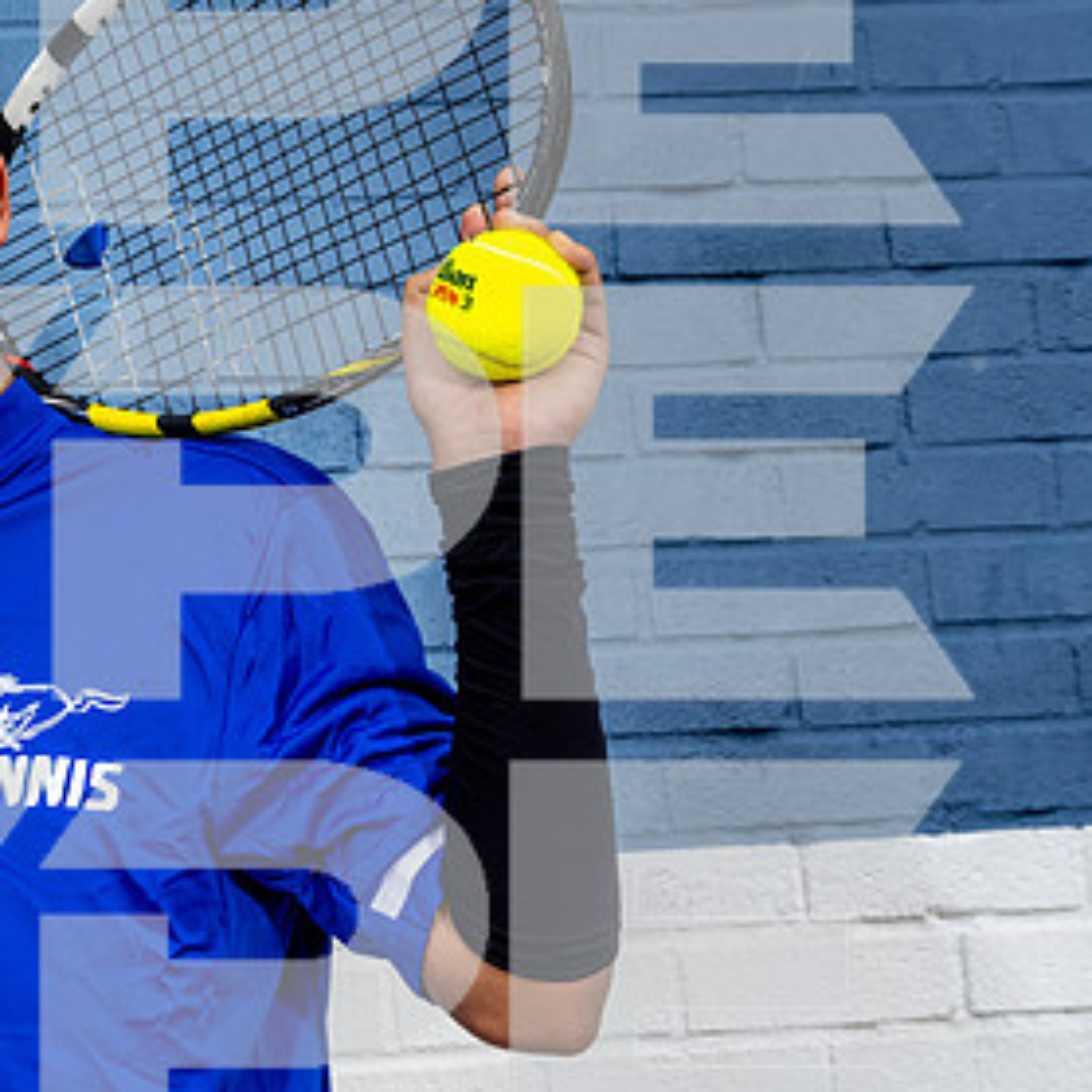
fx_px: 2463
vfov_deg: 25.0
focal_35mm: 69
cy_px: 495
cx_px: -23
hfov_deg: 23.8
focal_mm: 39
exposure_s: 1/125
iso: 100
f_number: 8
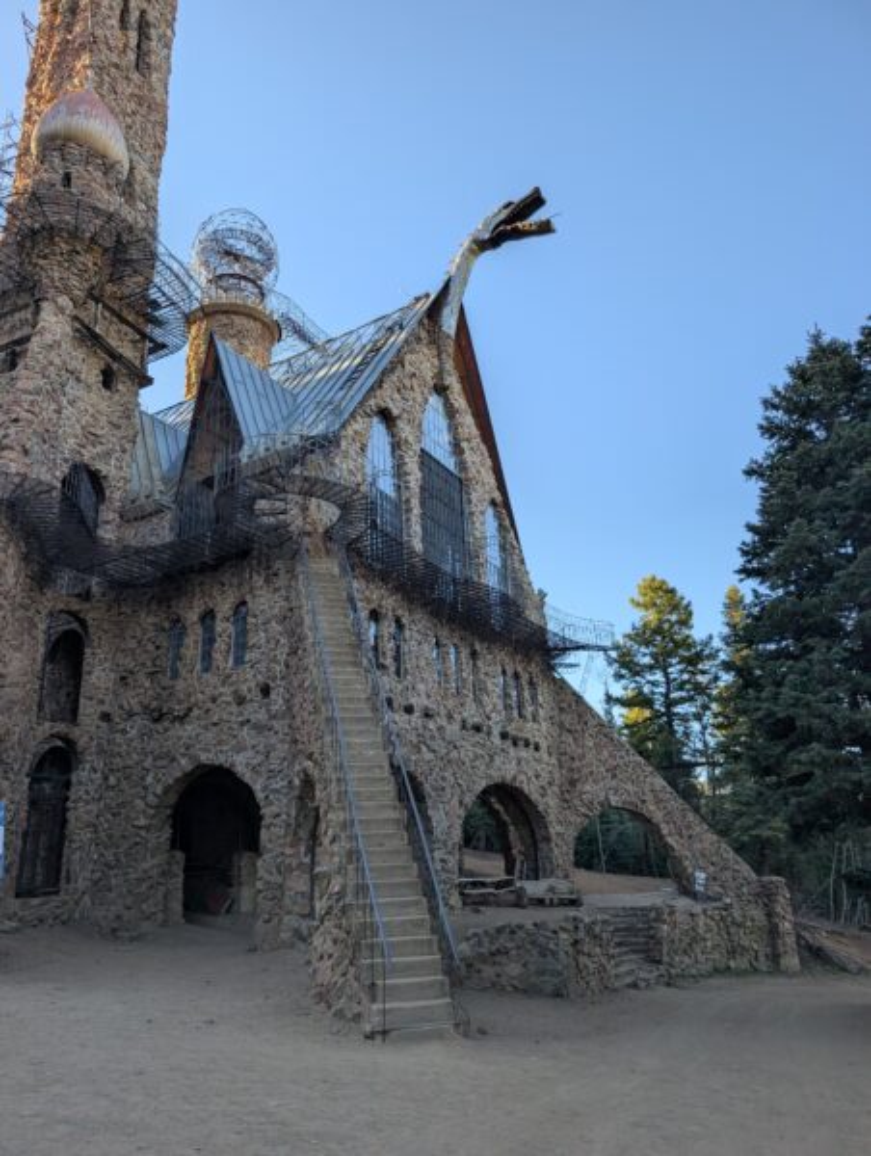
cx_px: 436
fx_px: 803
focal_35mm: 24
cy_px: 578
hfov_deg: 57.0
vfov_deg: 71.5
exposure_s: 1/280
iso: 22
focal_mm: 6.9
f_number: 1.68
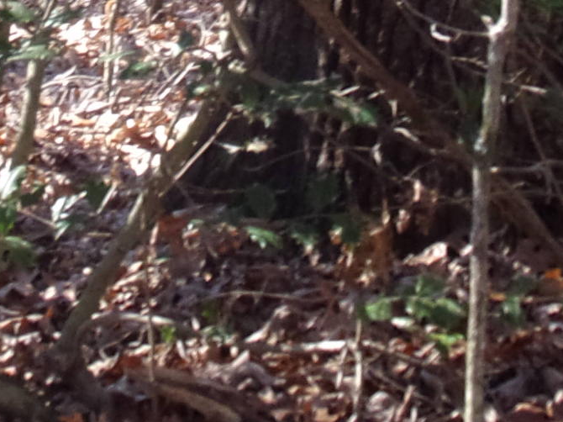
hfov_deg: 9.6
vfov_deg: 7.1
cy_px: -251
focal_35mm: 206
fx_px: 3349
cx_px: 71
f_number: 4.1
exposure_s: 1/80
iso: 80
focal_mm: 8.3
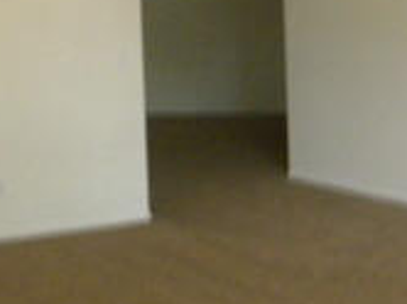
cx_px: 216
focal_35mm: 81
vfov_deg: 17.9
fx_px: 951
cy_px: 32
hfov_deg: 24.2
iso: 689
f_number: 3.5
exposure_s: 1/140
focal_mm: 5
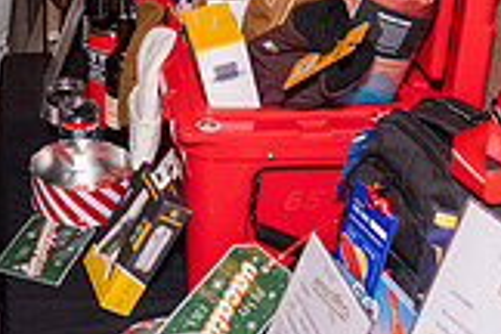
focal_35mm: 86
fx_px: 1197
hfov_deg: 22.5
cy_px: -57
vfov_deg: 15.4
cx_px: -28
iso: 3200
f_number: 4
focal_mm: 24
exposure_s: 1/60
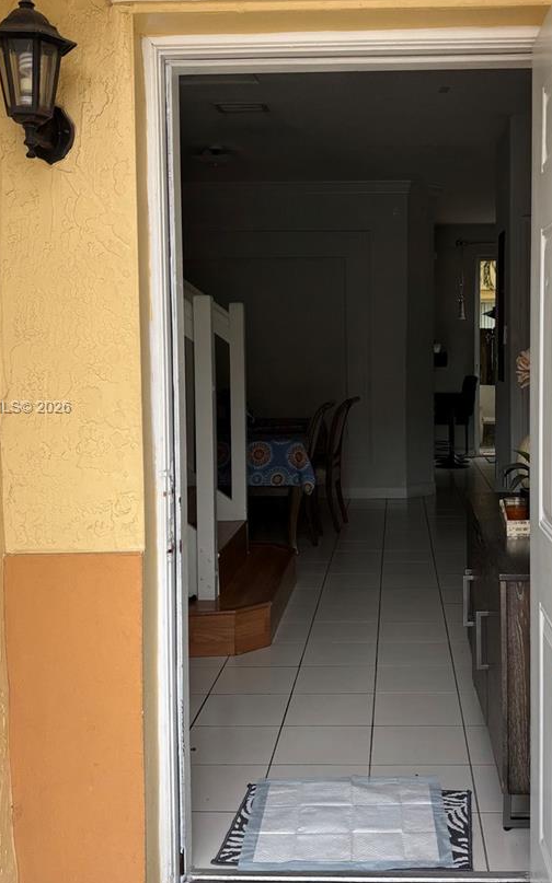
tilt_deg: -3.1
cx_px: 360
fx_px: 987
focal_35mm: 41
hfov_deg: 31.0
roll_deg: -0.6
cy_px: 408
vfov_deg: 48.2
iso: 50
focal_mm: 5.96
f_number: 1.6
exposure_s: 1/711
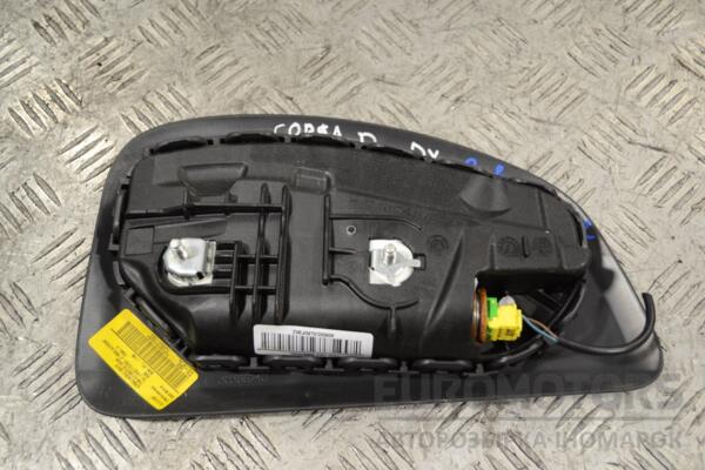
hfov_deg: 49.6
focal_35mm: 39
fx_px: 764
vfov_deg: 34.2
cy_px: 235
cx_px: 352
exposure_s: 1/30
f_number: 4.2
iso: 125
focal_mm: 26
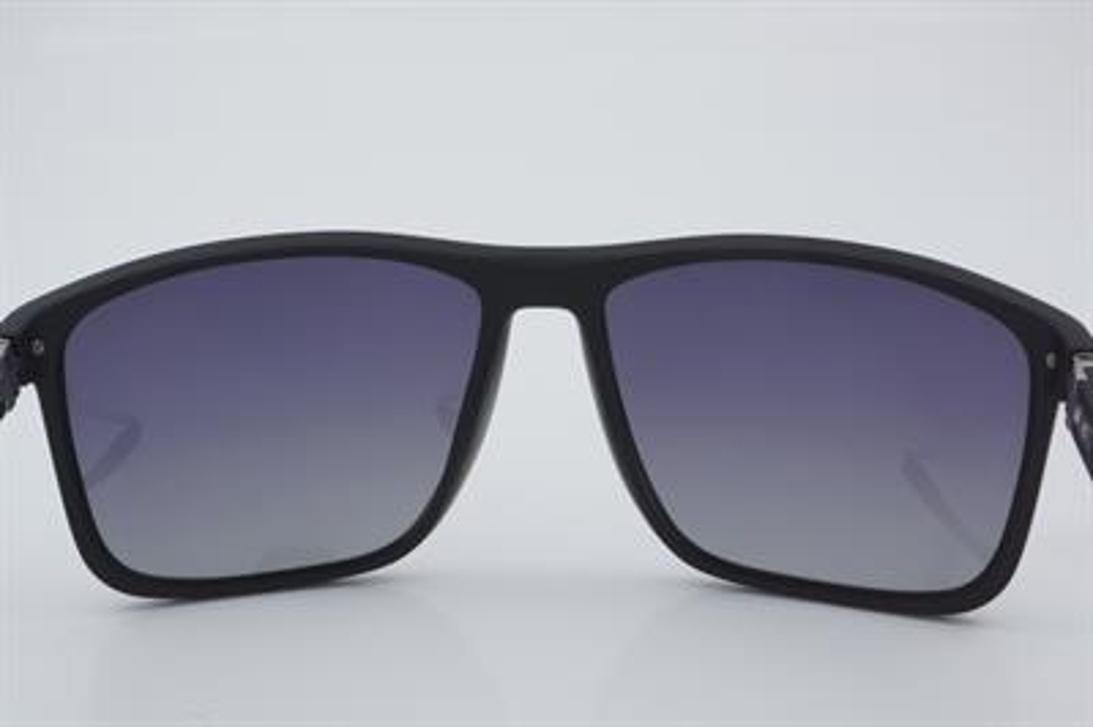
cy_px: 364
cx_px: 546
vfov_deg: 25.7
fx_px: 1593
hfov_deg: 37.9
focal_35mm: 52
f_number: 32
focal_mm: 35
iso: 100
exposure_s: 1/4
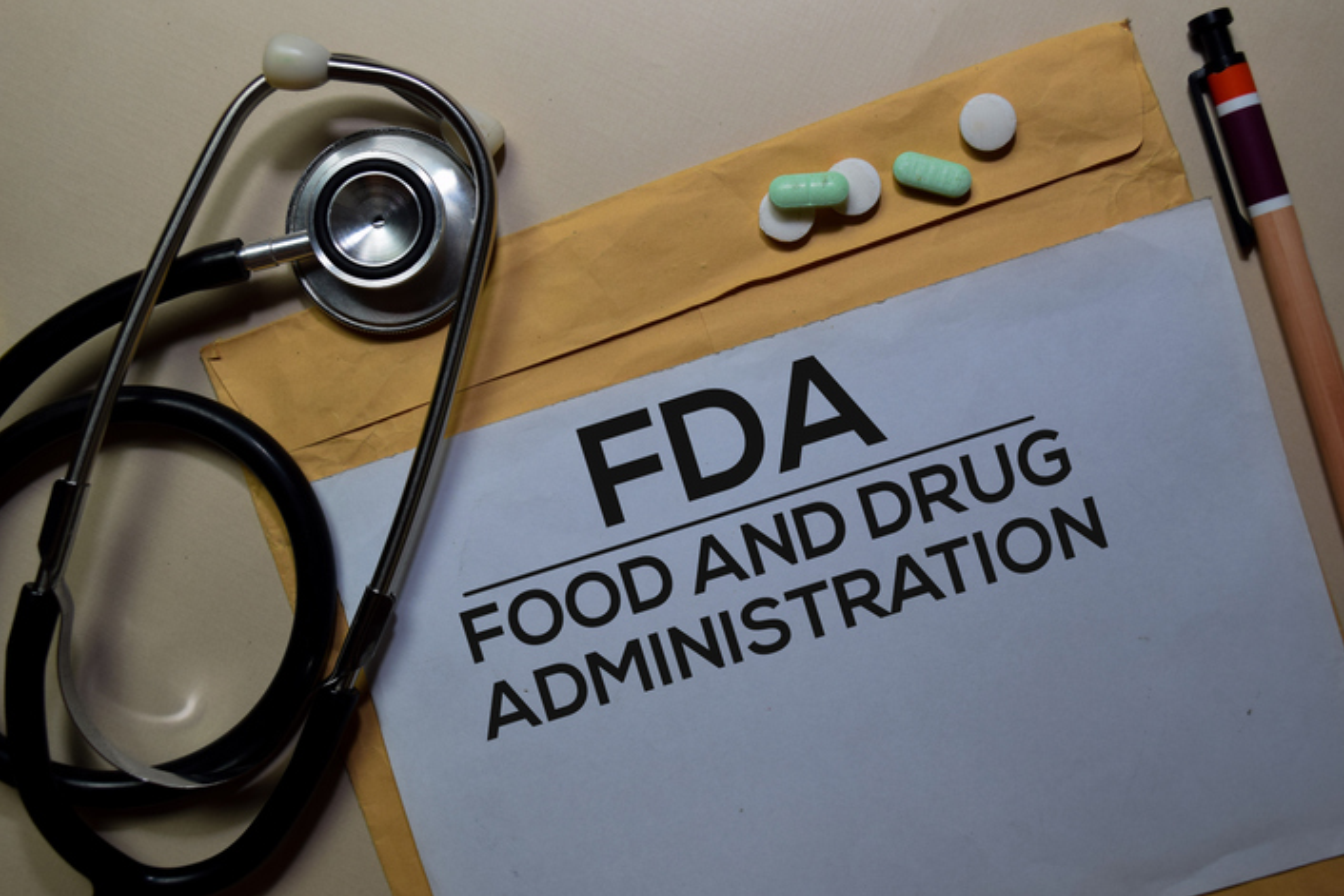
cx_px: 674
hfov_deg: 48.4
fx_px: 1494
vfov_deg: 33.4
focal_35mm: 40
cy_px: 444
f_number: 6.3
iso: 400
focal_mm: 26
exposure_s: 1/50
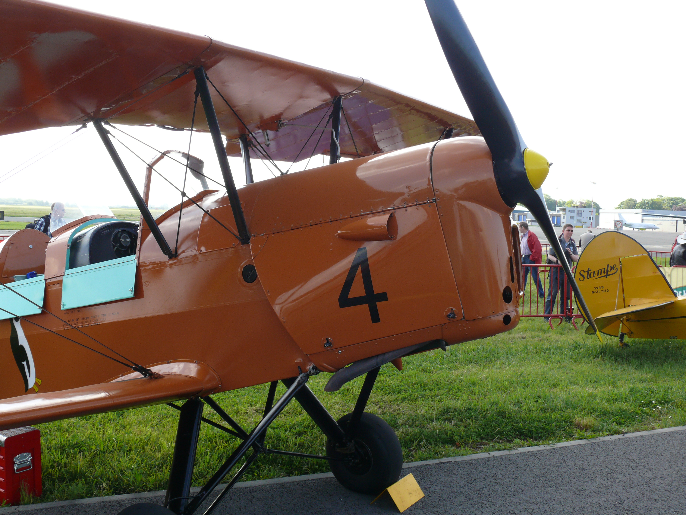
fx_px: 753
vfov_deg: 37.7
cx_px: 343
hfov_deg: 49.0
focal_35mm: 38
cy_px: 258
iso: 100
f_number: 4.5
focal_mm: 8
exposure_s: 1/200
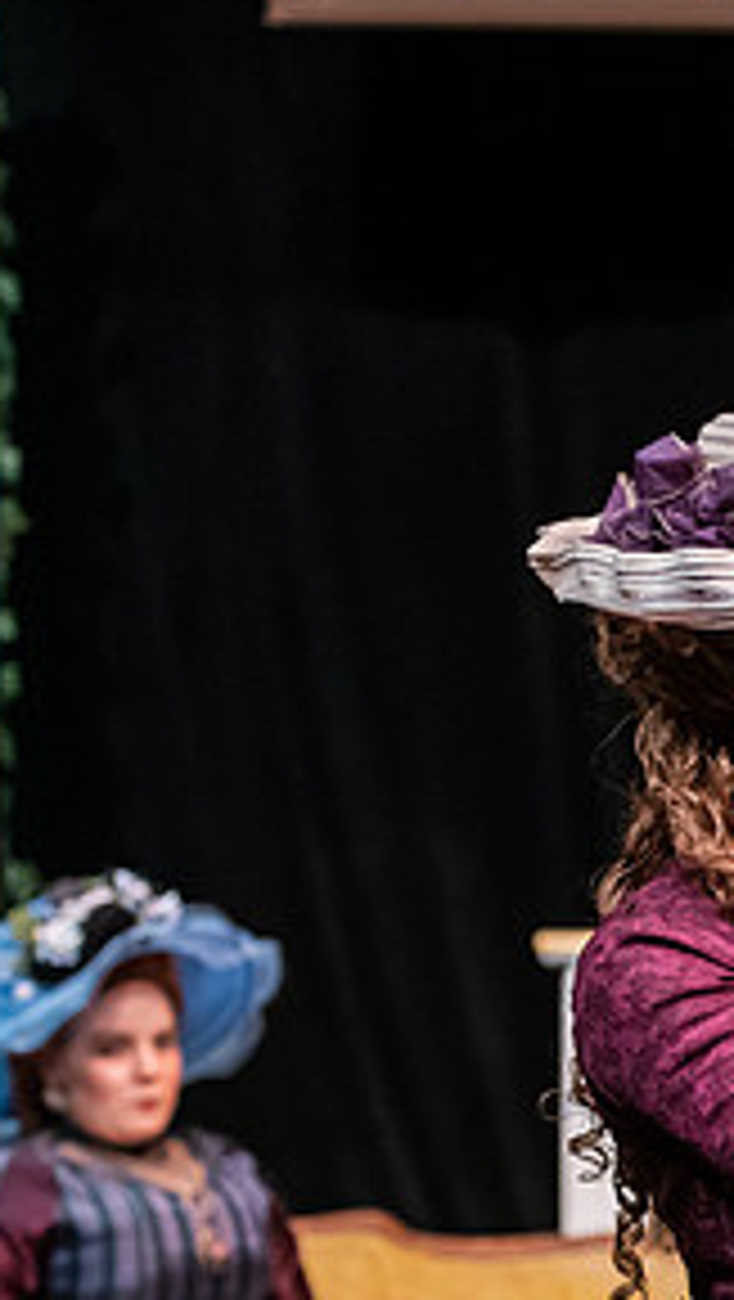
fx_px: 5801
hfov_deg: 7.1
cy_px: 839
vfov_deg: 12.8
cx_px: 1027
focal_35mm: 168
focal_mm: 80
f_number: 3.2
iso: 3200
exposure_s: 1/200
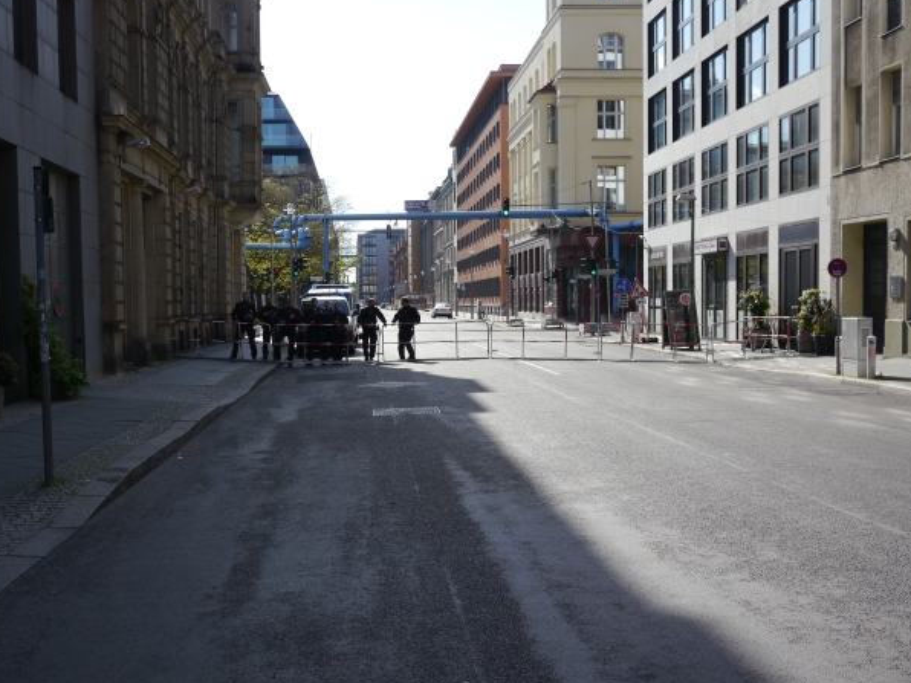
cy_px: 364
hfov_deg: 42.0
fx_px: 1184
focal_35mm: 45
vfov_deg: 32.2
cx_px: 419
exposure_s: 1/800
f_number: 4.5
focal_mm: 20
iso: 160
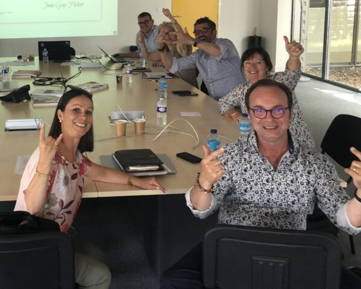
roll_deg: +1.4
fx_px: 502
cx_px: 67
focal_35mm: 47
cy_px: 61
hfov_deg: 37.9
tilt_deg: -9.4
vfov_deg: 31.3
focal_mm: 3.99
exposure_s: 1/30
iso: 40
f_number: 1.8
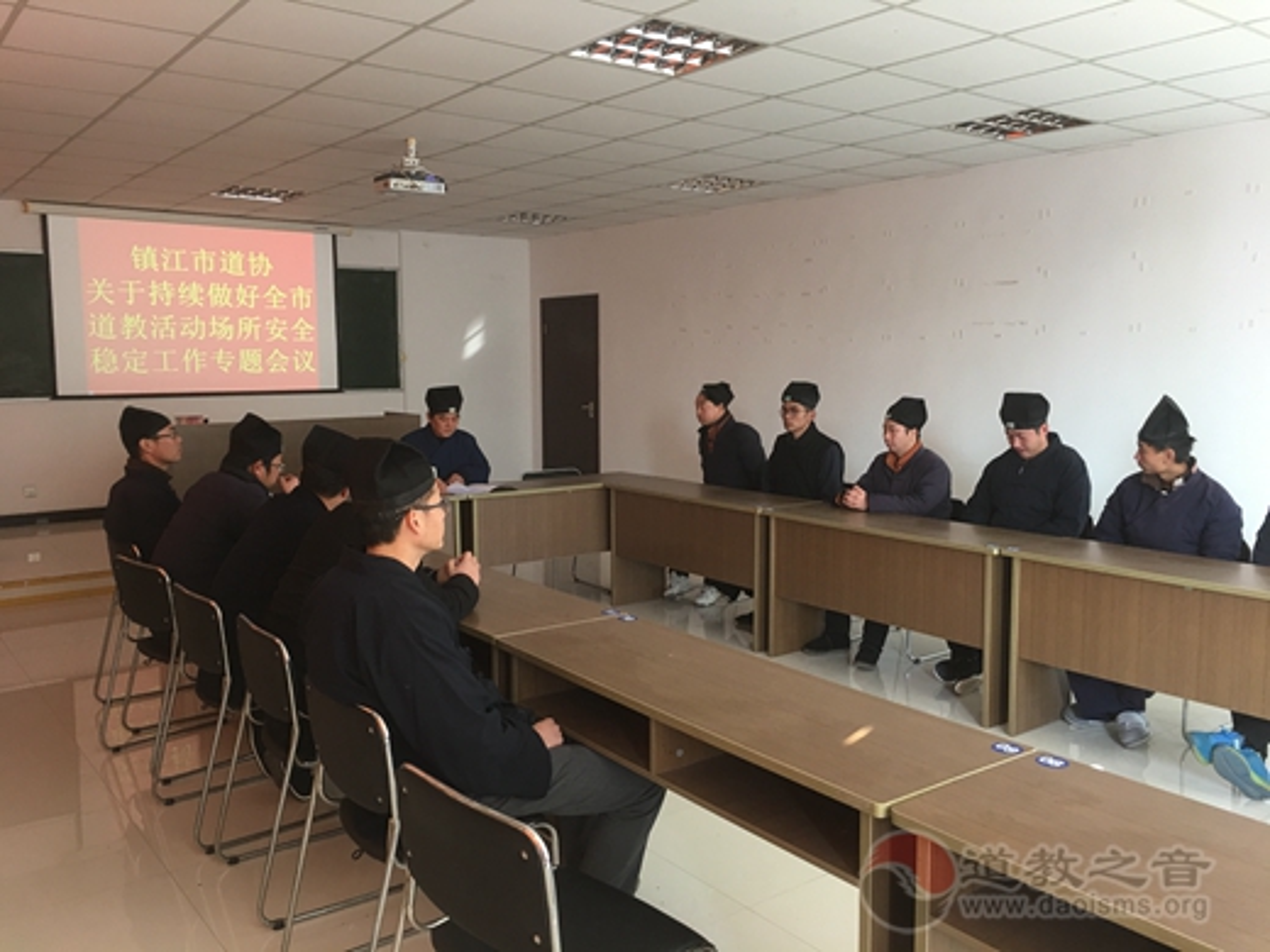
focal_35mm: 29
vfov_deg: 48.2
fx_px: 1064
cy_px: 476
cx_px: 635
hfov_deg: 61.7
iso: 40
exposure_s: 1/17
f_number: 2.2
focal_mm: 4.15
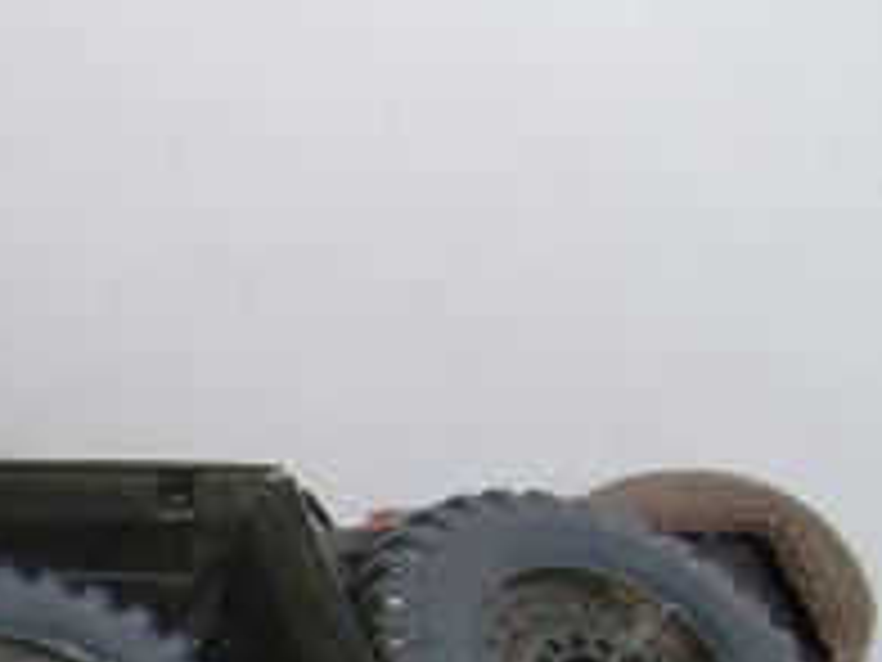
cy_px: 1018
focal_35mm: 98
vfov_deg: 14.1
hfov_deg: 16.1
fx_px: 2497
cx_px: -814
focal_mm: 4.3
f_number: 7.5
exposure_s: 1/60
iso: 64
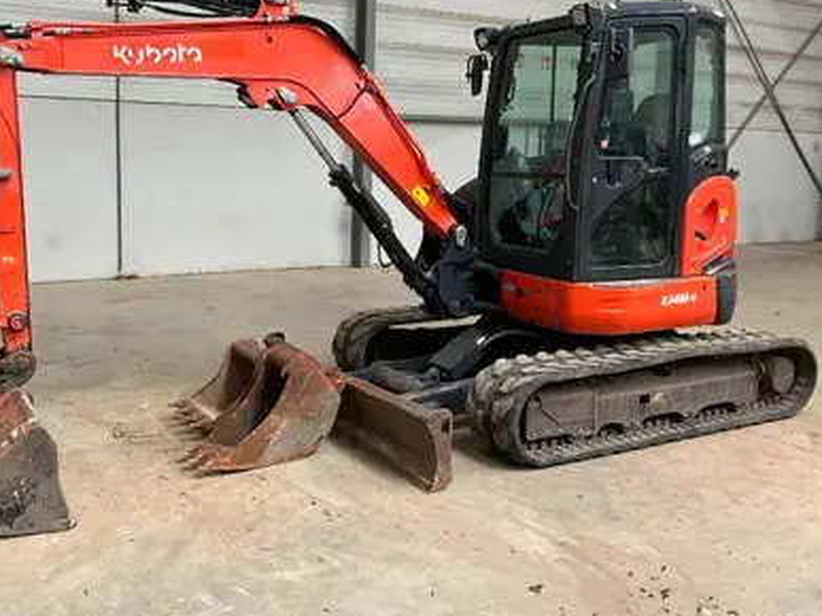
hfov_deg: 51.1
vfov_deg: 39.5
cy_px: 249
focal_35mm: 36
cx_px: 338
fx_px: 855
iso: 64
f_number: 1.8
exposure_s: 1/63
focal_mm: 3
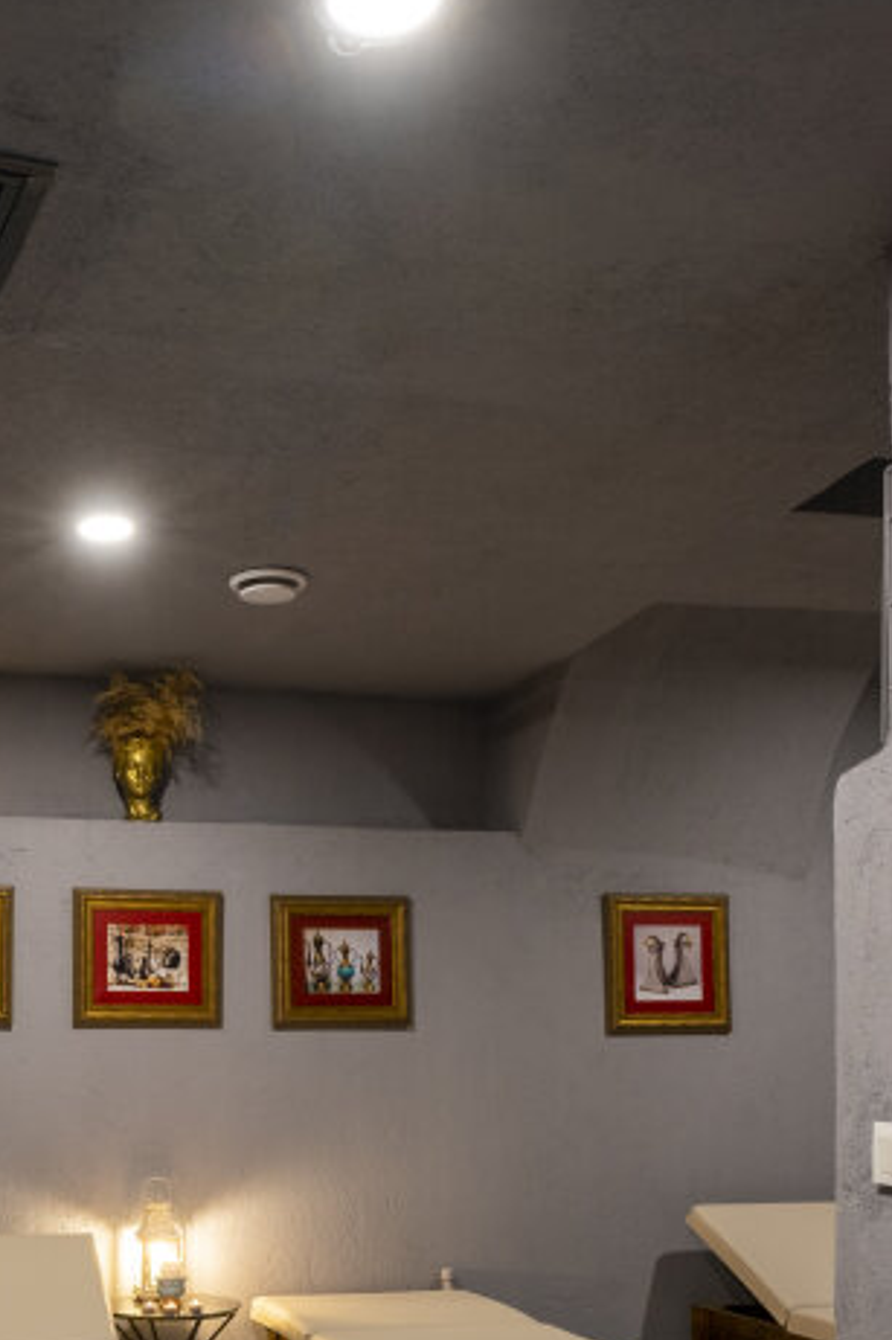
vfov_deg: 46.9
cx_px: 221
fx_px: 1488
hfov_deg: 32.7
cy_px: 982
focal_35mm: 40
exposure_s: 1/1.25
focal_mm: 16
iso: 160
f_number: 8
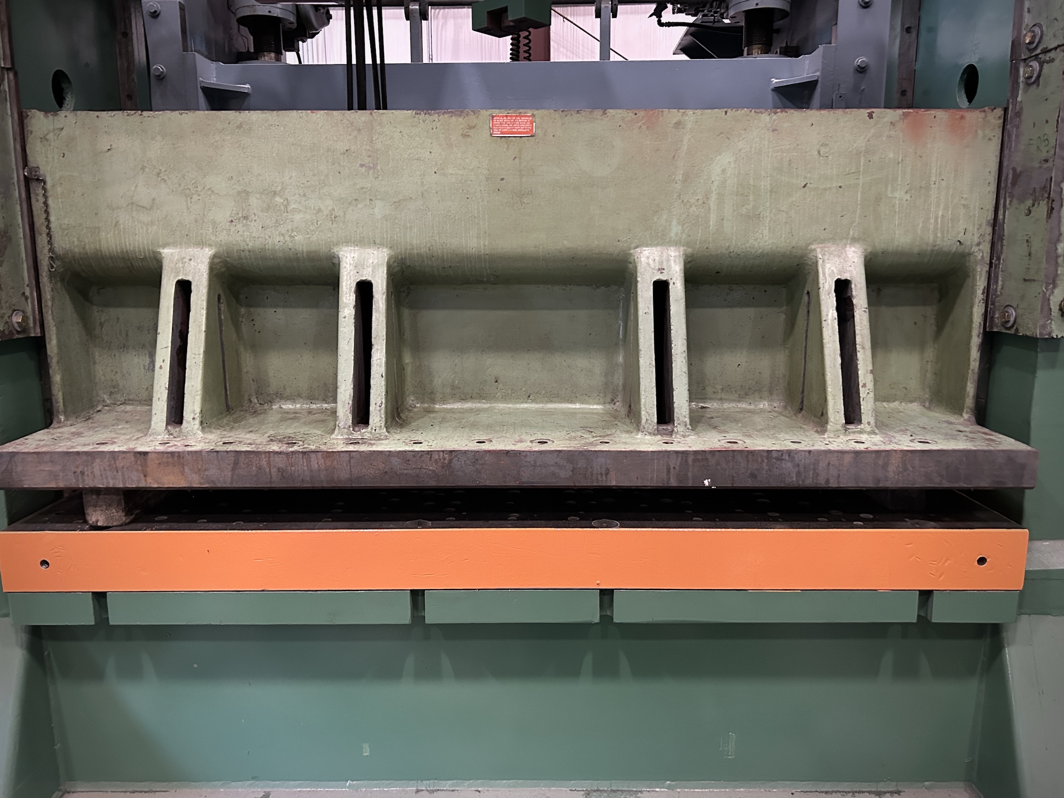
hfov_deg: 67.3
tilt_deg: -9.9
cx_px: 532
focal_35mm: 26
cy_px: 399
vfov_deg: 53.1
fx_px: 799
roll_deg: +1.8
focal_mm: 5.7
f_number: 1.5
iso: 640
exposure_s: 1/40
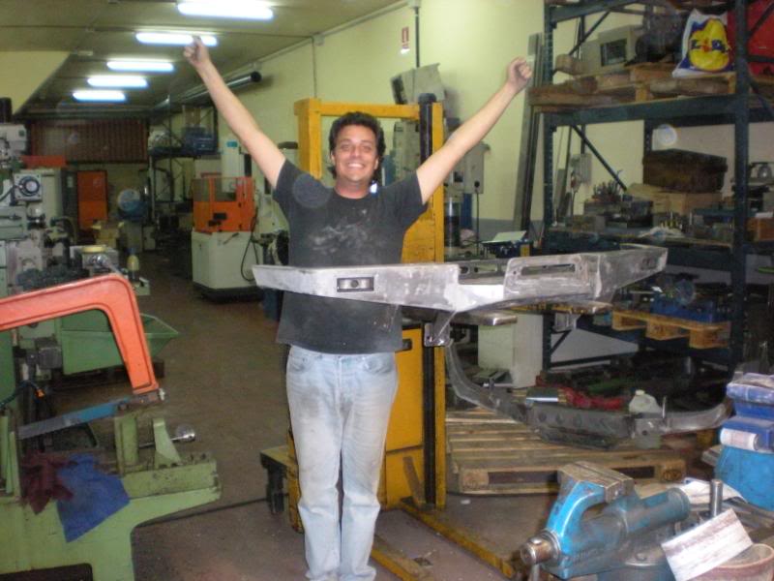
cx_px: 387
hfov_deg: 49.0
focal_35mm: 38
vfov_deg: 37.7
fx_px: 850
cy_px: 290
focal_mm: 6.3
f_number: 3.1
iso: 627
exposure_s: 1/60
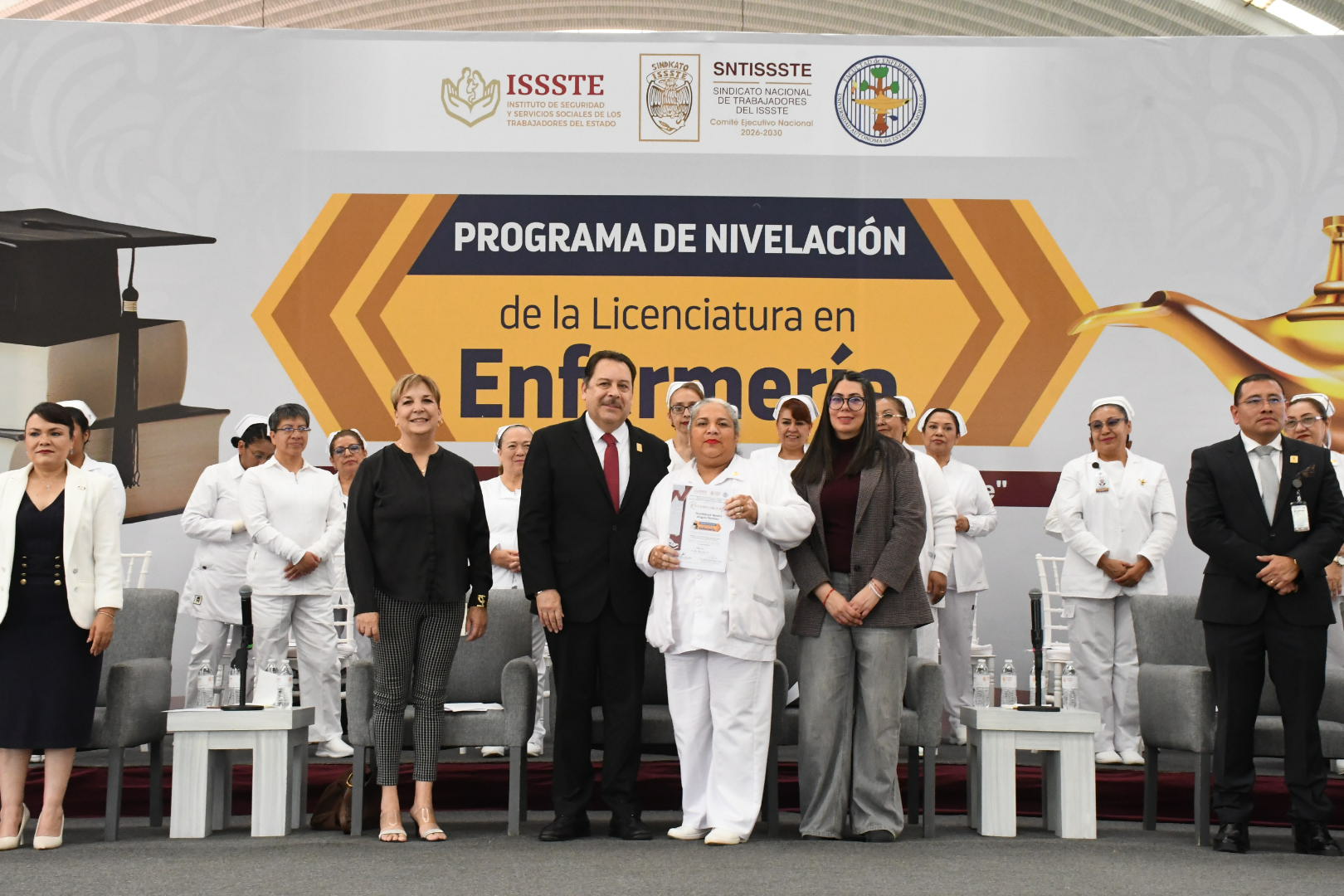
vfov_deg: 26.0
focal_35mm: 52
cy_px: 448
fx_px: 1941
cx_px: 672
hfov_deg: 38.2
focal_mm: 35
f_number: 13
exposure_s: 1/125
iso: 4000
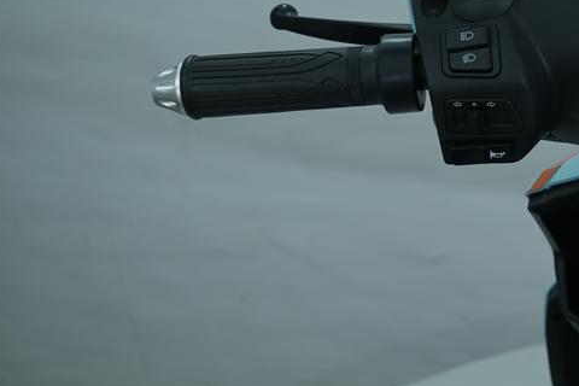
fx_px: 1287
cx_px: 783
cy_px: 40
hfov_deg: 22.3
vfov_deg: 16.8
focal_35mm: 80
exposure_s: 1/100
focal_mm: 24
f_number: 4
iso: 250
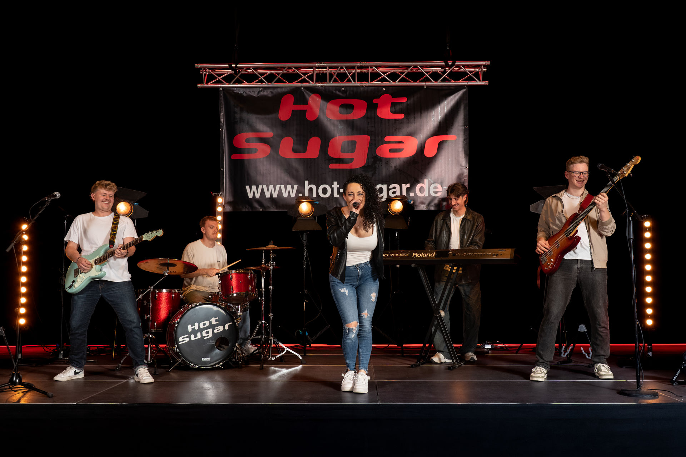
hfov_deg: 54.5
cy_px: 235
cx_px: 353
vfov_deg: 37.9
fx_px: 666
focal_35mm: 35
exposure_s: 1/250
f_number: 5.6
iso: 1600
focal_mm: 32
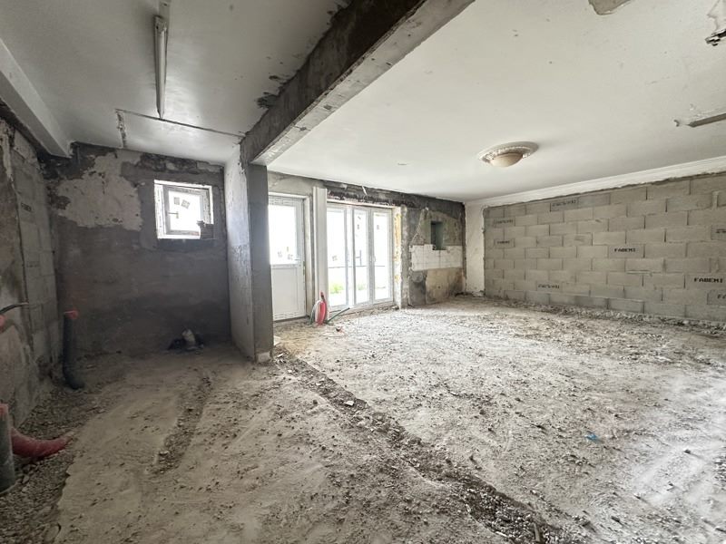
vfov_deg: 85.7
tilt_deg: -3.0
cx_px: 363
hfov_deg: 102.1
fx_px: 294
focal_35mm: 14
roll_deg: +1.0
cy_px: 272
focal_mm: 2.22
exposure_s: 1/60
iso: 400
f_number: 2.2
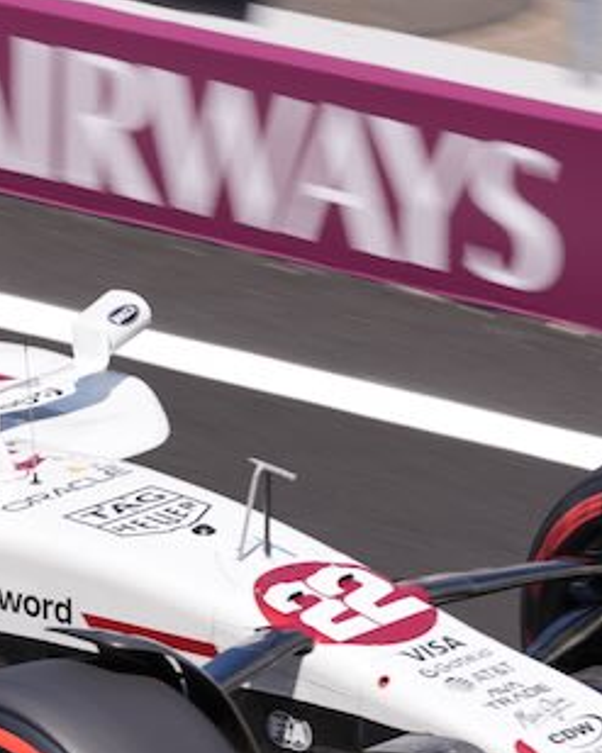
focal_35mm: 547
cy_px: 324
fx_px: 12188
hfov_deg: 2.8
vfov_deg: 3.5
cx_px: -93
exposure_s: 1/250
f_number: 8
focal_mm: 200
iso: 100
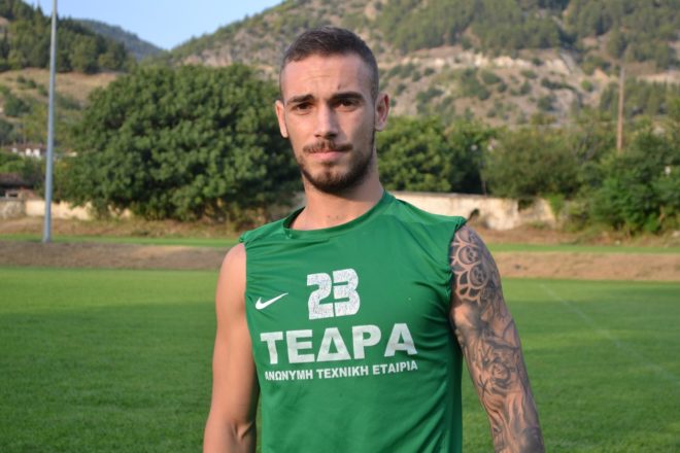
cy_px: 226
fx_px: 1360
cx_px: 340
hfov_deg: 28.1
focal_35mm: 72
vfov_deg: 18.9
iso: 500
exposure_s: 1/500
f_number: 5.3
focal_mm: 48
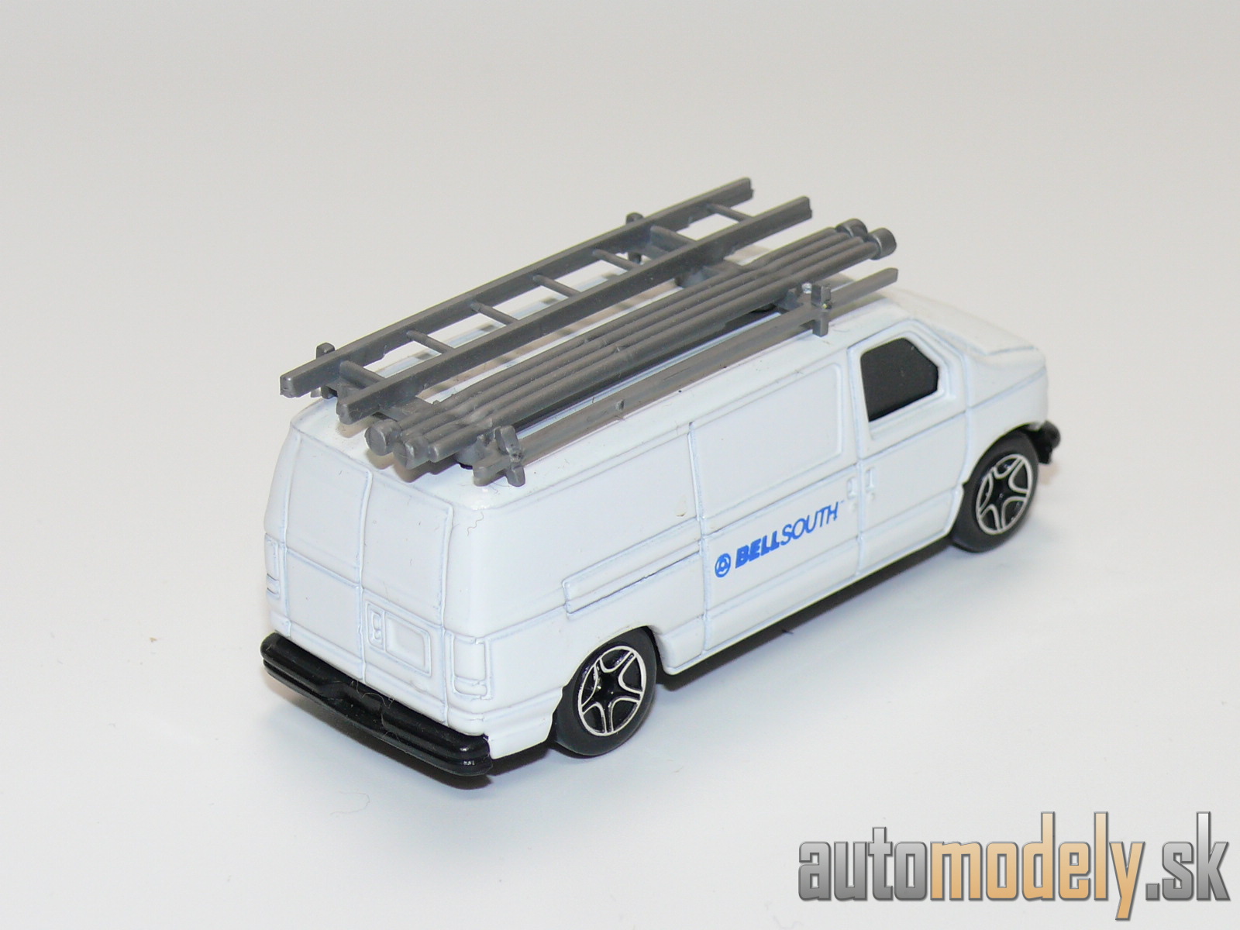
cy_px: 465
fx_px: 3475
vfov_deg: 15.2
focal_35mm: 97
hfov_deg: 20.2
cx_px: 620
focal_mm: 13.1
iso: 100
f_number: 4
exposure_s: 1/30
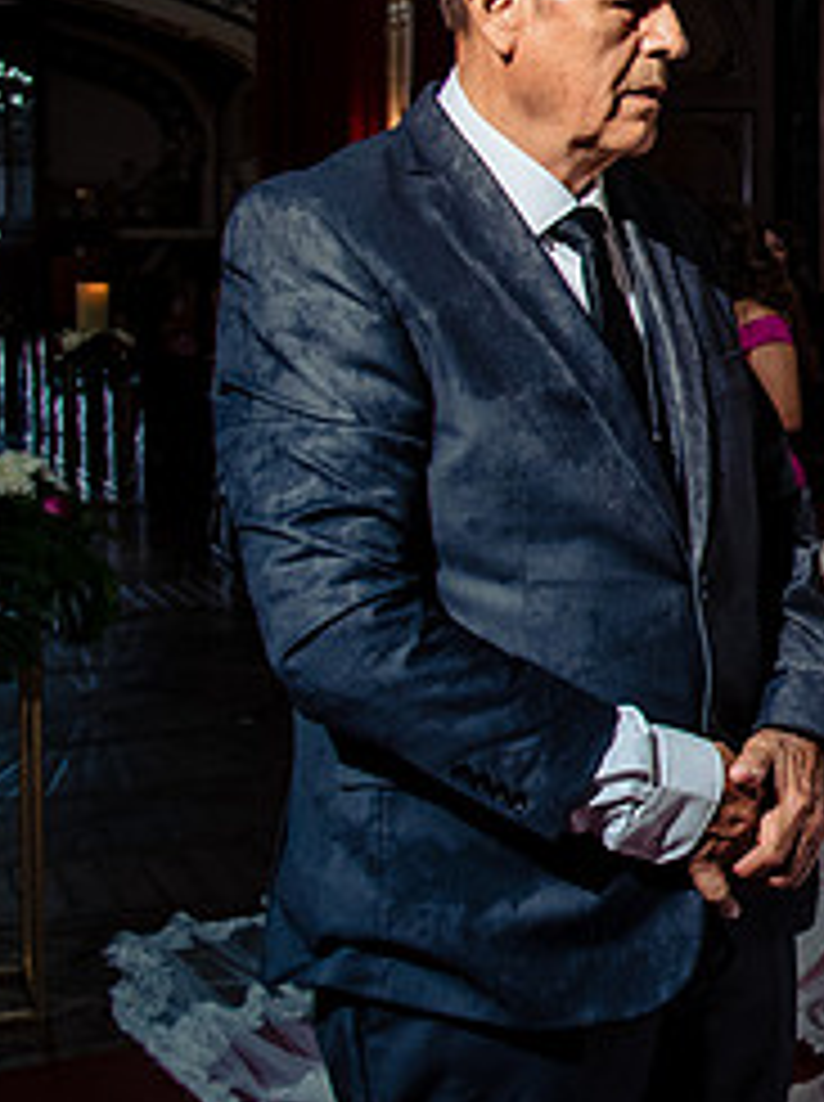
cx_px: 1295
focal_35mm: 66
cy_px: 346
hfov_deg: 19.0
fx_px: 2100
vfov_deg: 29.2
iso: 1600
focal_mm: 24
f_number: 5.6
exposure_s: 1/160
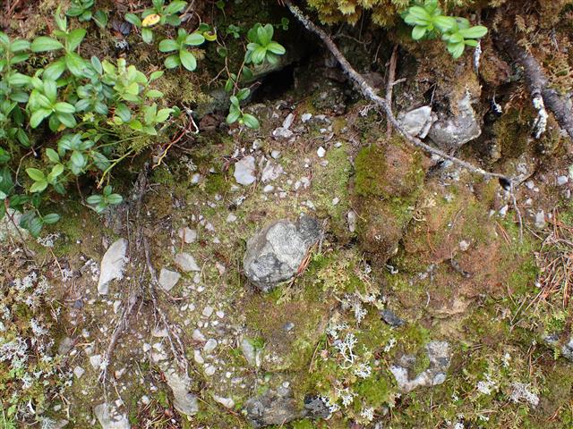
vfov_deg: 46.8
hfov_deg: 60.0
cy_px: 214
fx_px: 497
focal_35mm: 30
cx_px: 286
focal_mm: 5.5
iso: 125
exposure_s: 1/125
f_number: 2.3
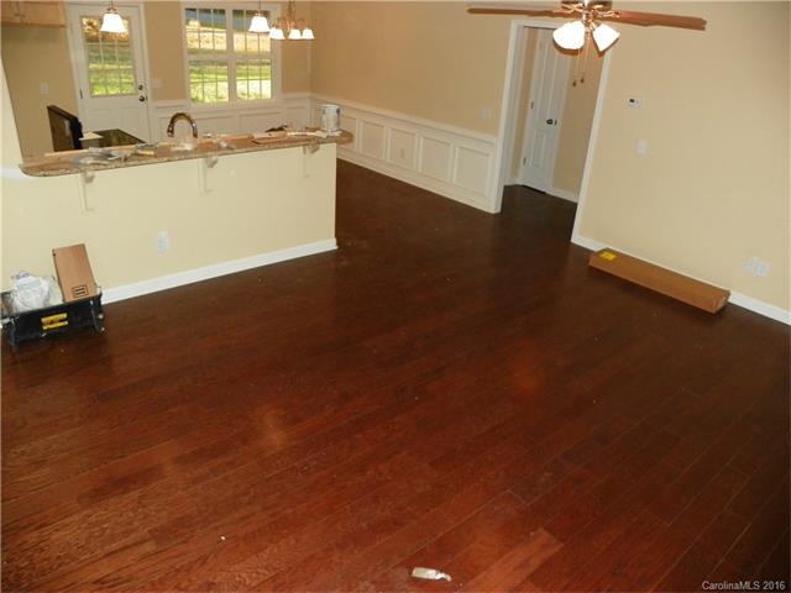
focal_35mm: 26
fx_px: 594
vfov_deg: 53.1
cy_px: 296
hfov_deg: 67.3
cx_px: 396
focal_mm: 4.6
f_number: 2.8
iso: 200
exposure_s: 1/125
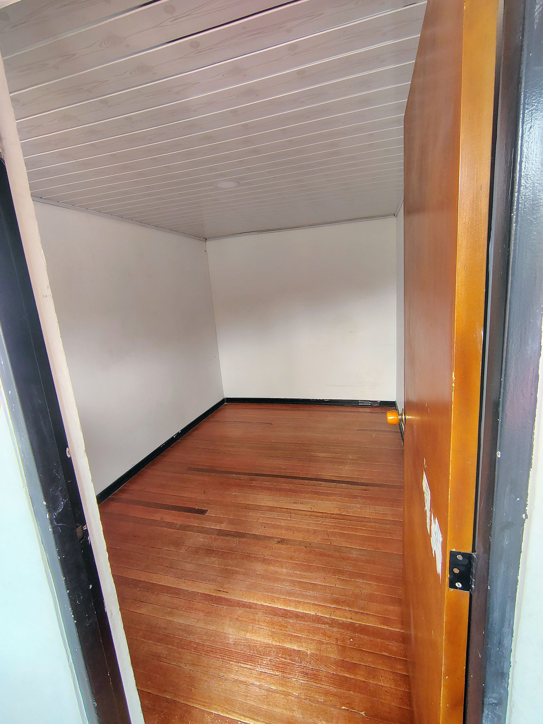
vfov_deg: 94.5
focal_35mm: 16
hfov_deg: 78.1
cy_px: 362
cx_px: 272
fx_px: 335
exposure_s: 1/60
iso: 328
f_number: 2.2
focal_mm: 2.13
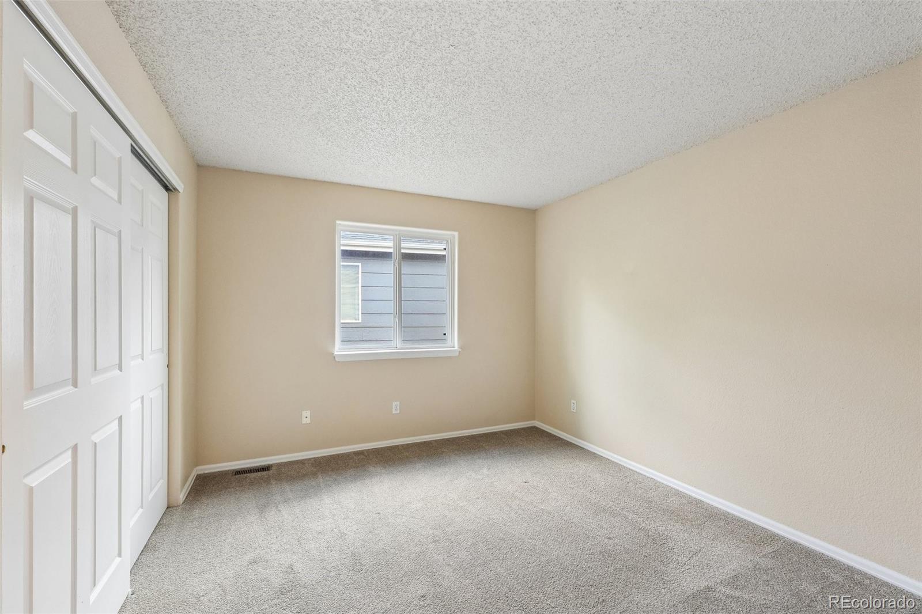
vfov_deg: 77.3
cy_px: 307
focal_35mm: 15
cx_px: 461
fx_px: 384
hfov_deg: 100.4
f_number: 9
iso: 640
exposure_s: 1/13
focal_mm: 10
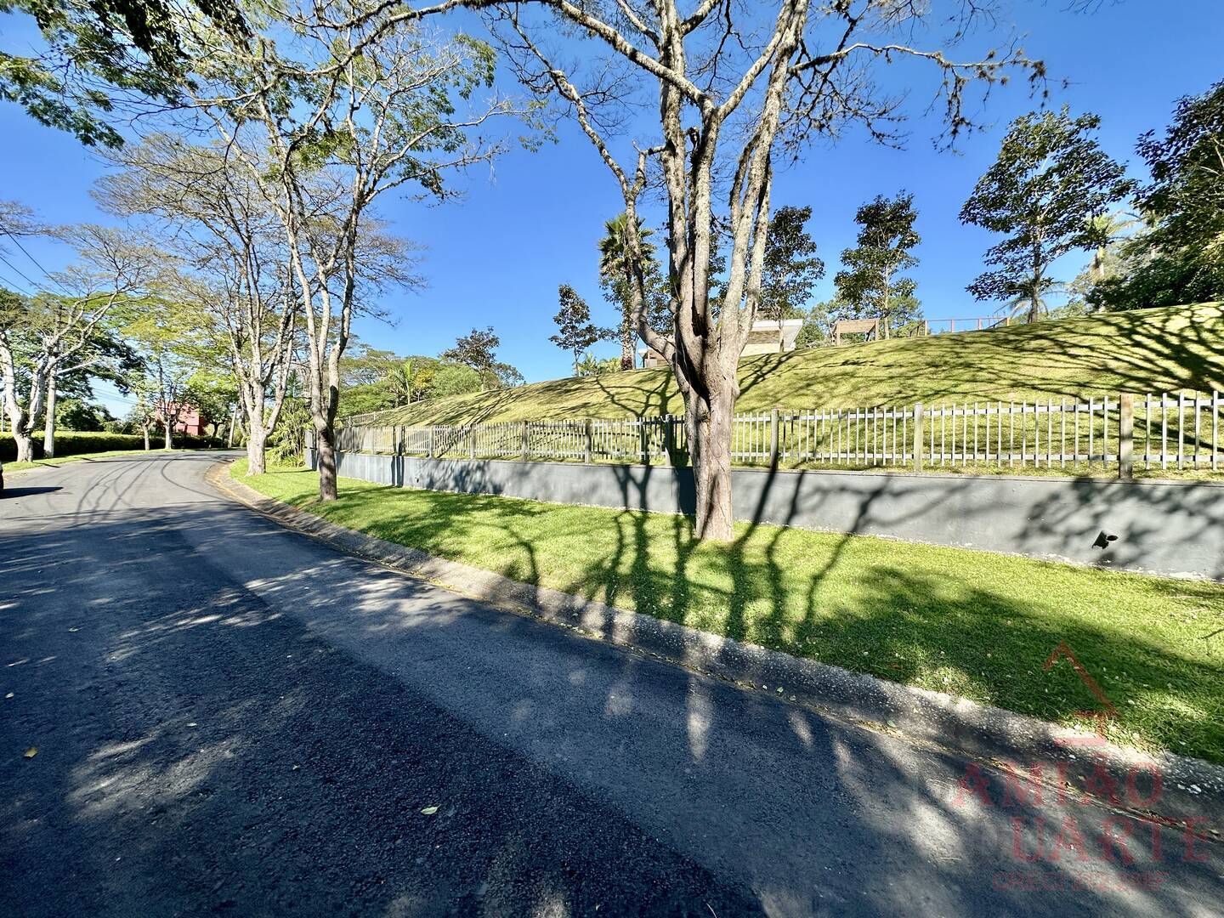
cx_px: 612
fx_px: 495
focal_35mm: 14
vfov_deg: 85.7
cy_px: 459
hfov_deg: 102.1
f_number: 2.2
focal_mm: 2.22
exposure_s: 1/895
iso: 40
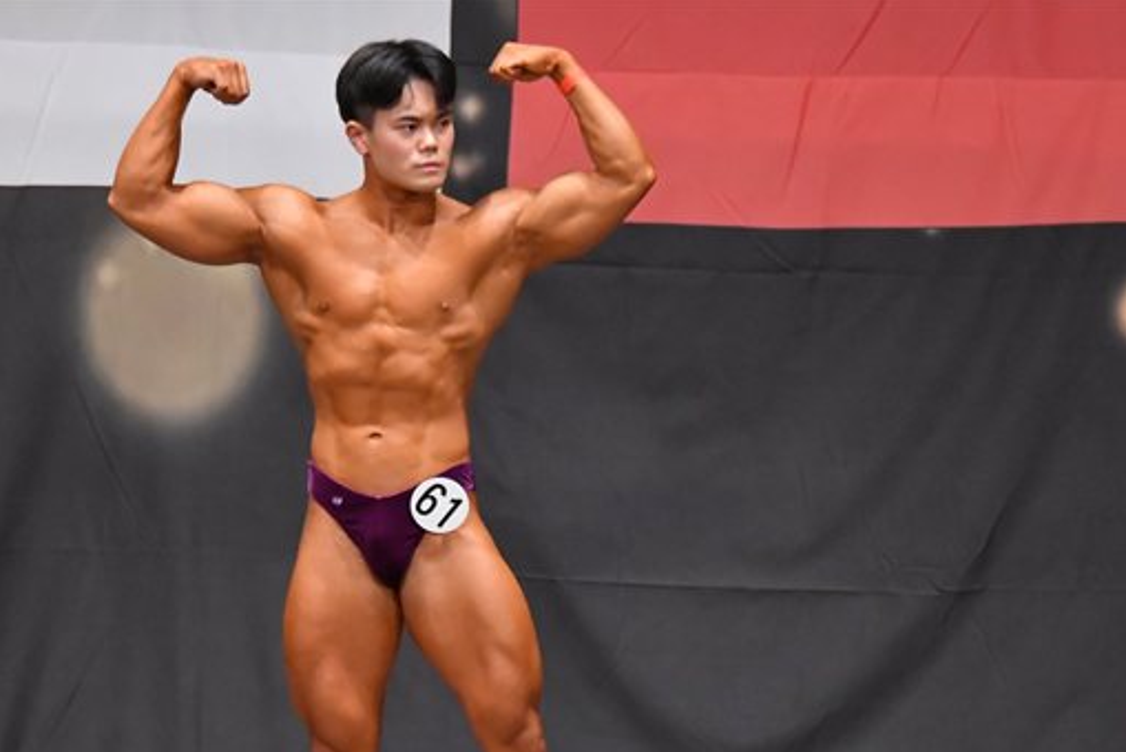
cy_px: 566
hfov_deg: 6.2
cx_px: 466
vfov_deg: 4.2
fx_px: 10327
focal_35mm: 330
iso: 6400
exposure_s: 1/400
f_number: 5.6
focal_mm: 145
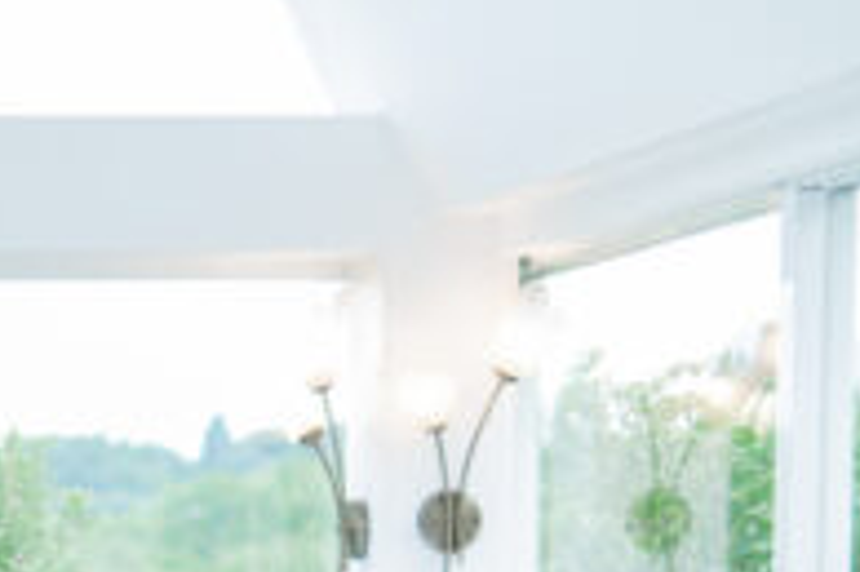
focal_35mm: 206
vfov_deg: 6.5
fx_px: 4917
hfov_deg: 9.3
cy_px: 953
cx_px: -900
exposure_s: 1/400
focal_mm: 50
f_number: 2
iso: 100
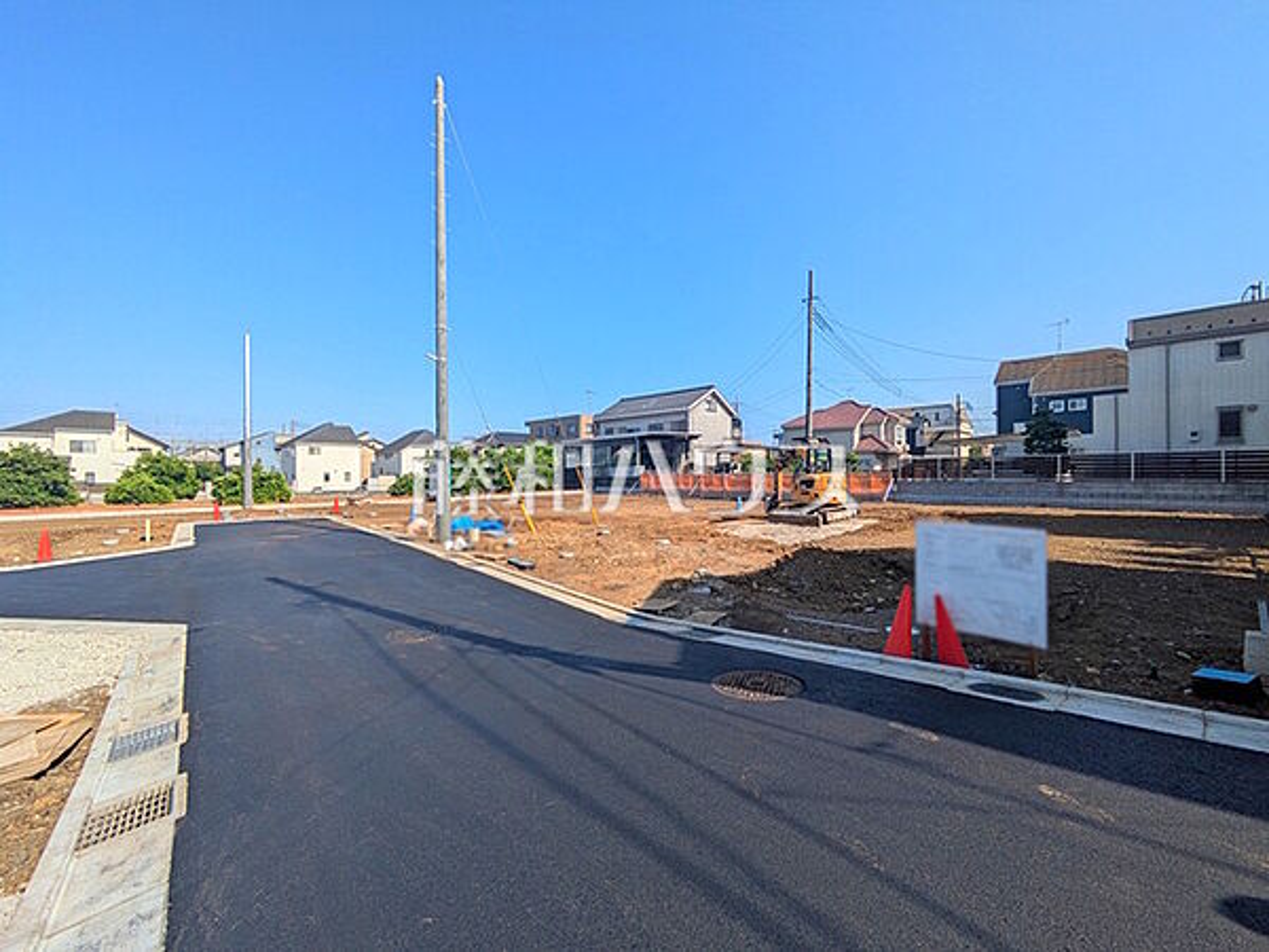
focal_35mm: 14
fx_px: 513
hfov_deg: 102.1
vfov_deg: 85.7
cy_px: 476
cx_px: 634
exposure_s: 1/1751
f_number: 2.2
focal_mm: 1.83
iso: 48
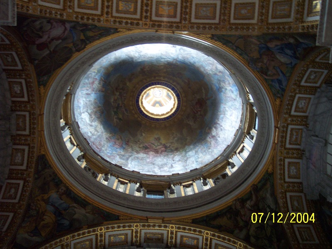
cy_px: 124
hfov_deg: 49.0
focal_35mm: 38
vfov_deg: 37.7
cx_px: 166
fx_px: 364
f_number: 2.8
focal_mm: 8
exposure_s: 1/8
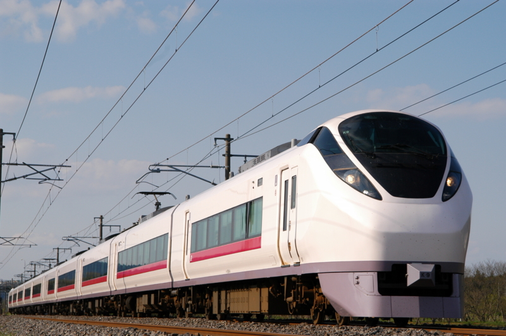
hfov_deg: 19.5
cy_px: 168
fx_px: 1474
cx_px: 253
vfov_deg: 13.0
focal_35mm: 105
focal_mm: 70
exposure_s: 1/1600
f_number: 5.6
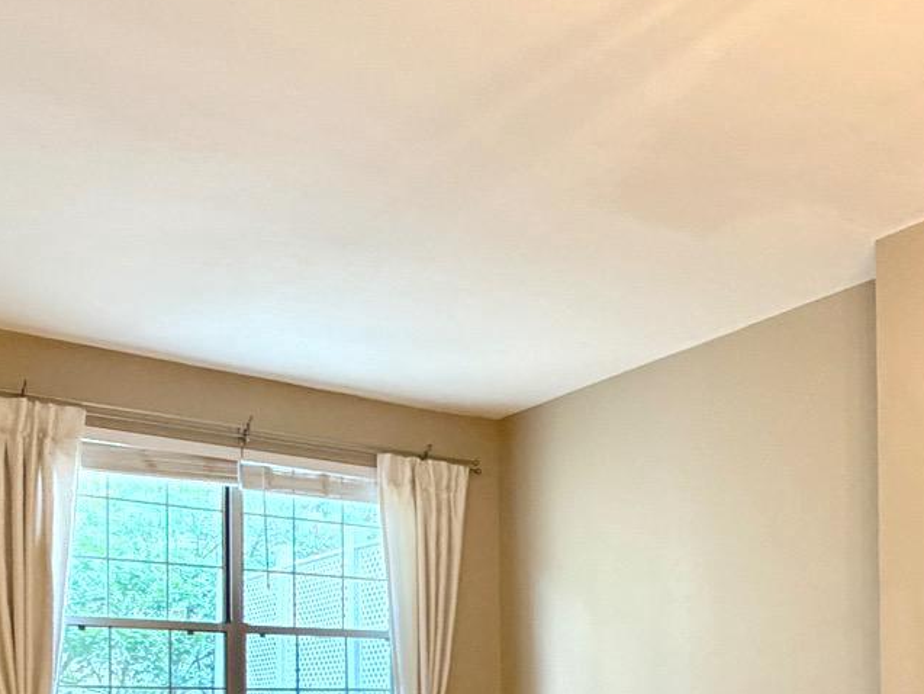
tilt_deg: +0.6
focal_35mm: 45
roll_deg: +0.4
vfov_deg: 29.9
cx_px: 690
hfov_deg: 40.9
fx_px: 1201
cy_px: 698
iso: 200
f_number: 2.2
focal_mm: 2.22
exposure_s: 1/60
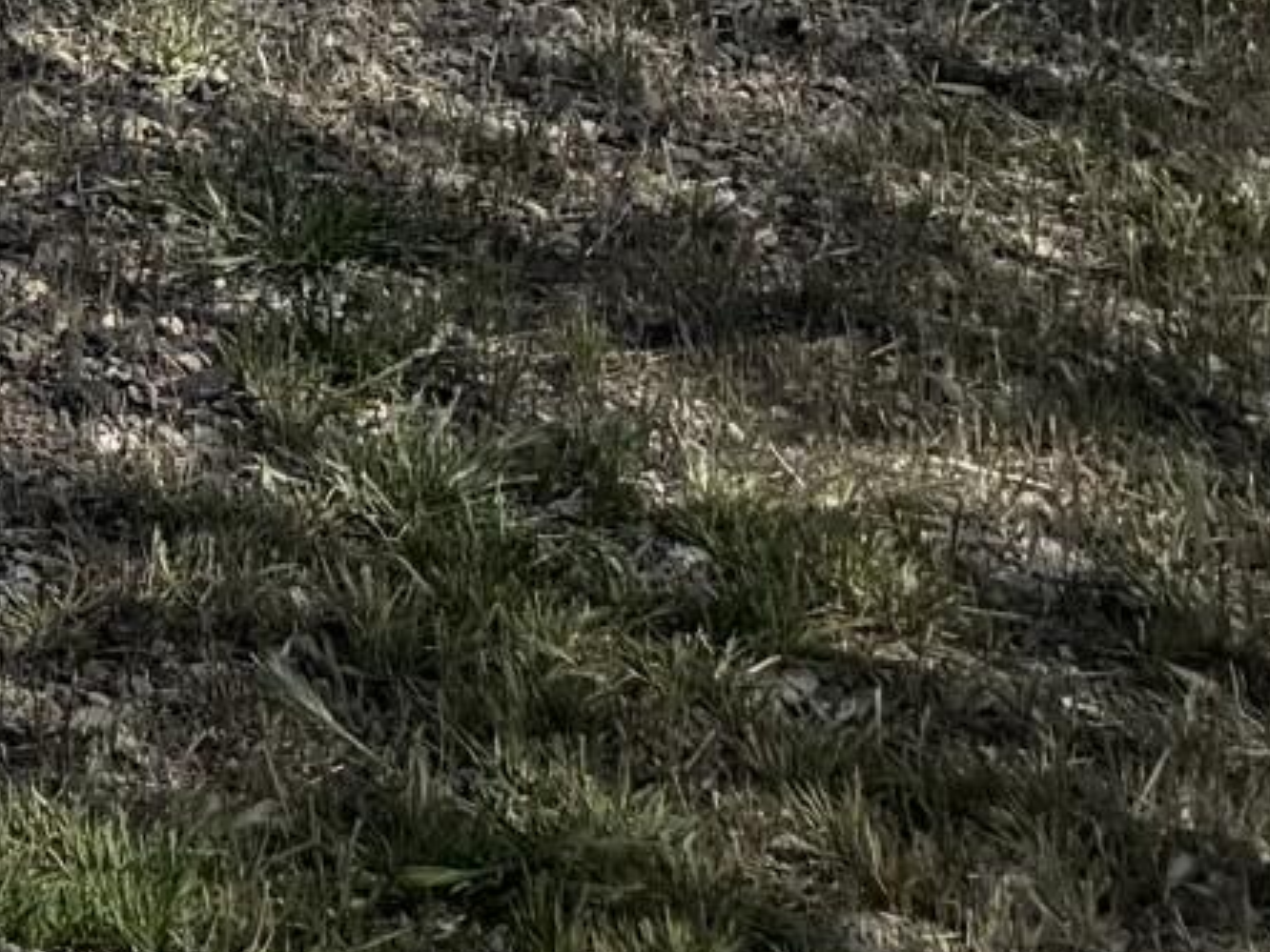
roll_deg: +1.8
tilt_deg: +2.5
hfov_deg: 10.2
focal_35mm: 162
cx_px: -1997
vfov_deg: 7.9
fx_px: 5943
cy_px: -1964
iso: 80
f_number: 1.78
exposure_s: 1/5714
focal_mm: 6.76
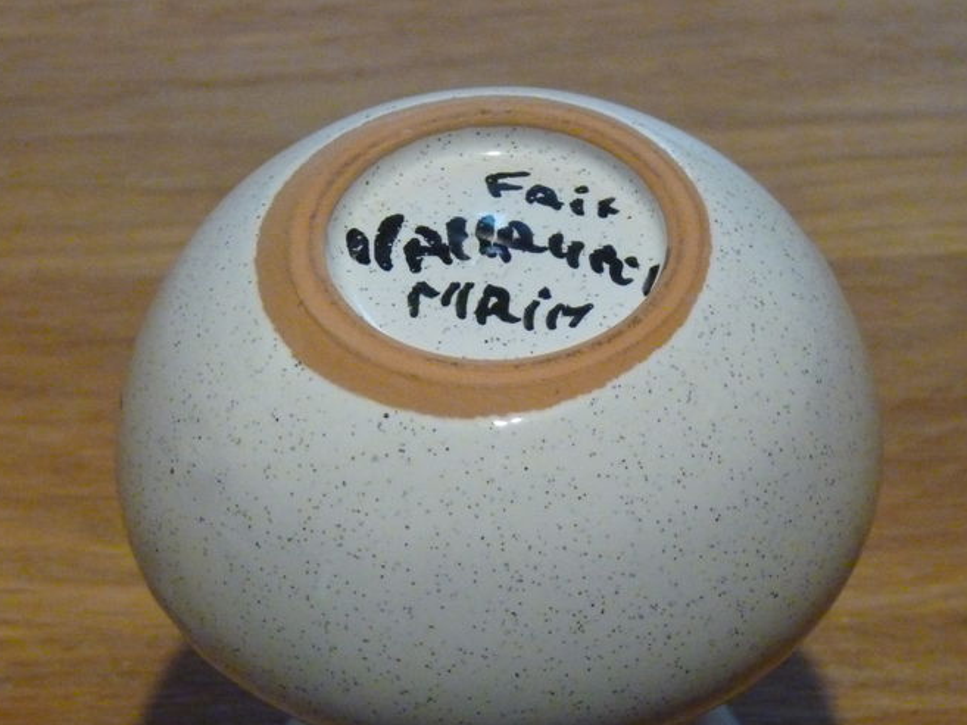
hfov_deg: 13.8
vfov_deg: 10.4
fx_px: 3995
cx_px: 503
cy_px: 479
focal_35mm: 143
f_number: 3.4
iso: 800
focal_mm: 16.7
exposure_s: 1/30
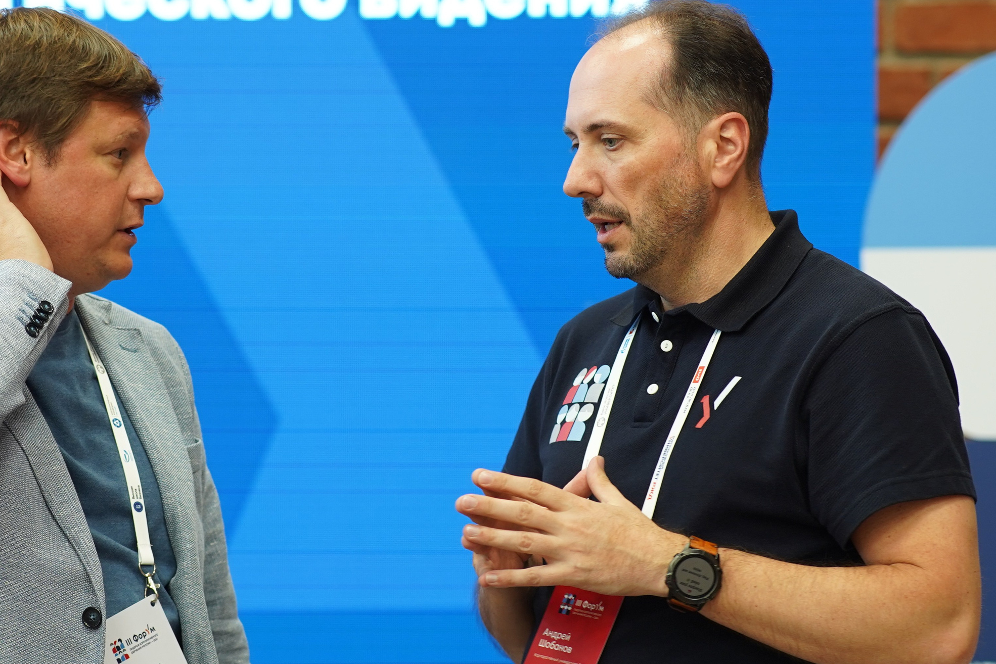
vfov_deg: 8.3
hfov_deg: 12.4
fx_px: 4565
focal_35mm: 165
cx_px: 424
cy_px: 362
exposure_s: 1/80
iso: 500
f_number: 2.2
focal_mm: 85
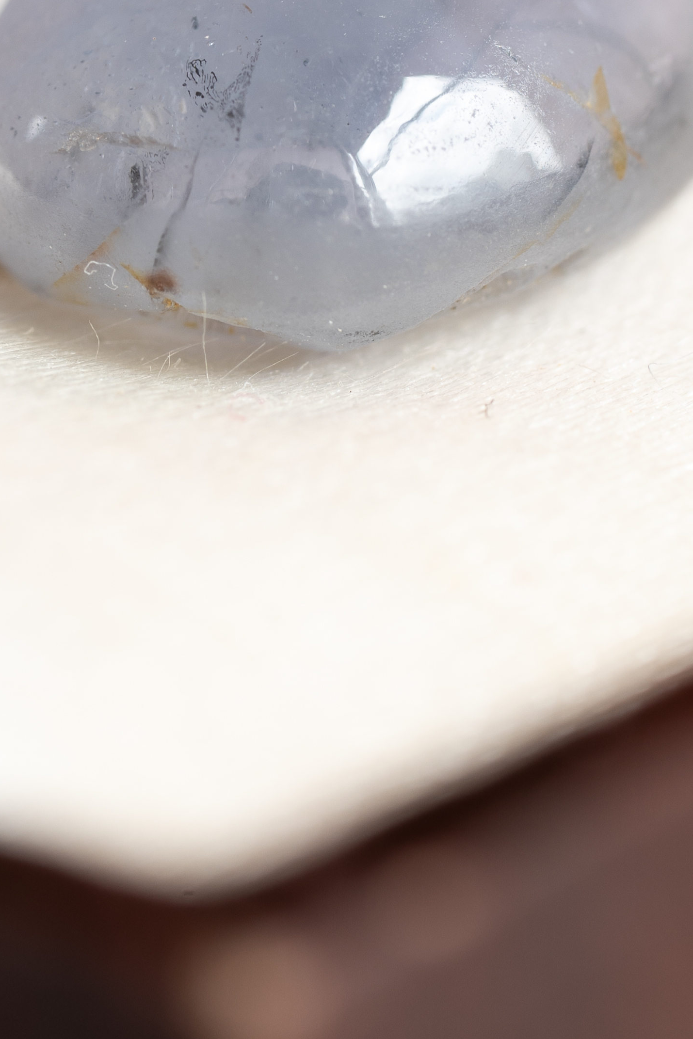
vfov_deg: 8.2
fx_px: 7275
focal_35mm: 252
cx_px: 359
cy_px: 188
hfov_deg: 5.5
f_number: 7.1
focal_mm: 90
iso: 100
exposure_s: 1/10
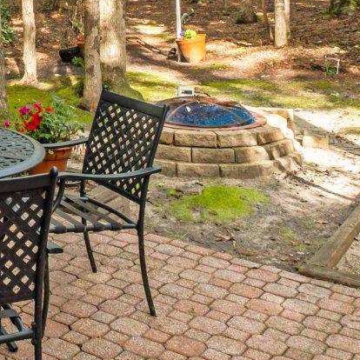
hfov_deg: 24.7
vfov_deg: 25.7
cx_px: -70
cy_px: -15
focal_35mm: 63
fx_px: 741
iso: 500
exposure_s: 1/180
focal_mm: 10
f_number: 11
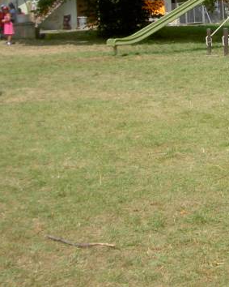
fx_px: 729
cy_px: 45
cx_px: 271
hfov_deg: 17.1
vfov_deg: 21.9
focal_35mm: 86
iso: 100
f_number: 4.7
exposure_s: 1/320
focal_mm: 8
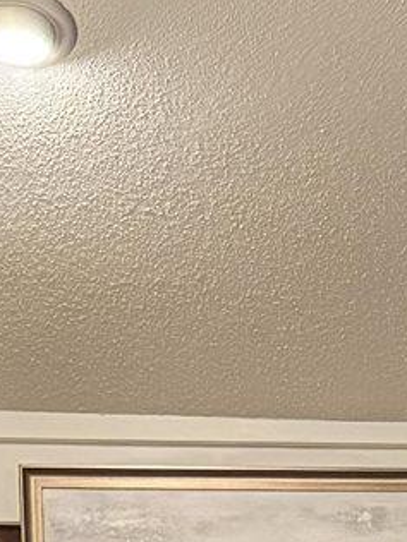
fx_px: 2743
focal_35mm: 175
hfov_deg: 8.3
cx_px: 647
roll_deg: +0.3
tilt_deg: -9.4
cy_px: 1302
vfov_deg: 9.9
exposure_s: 1/60
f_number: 1.78
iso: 640
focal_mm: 6.76
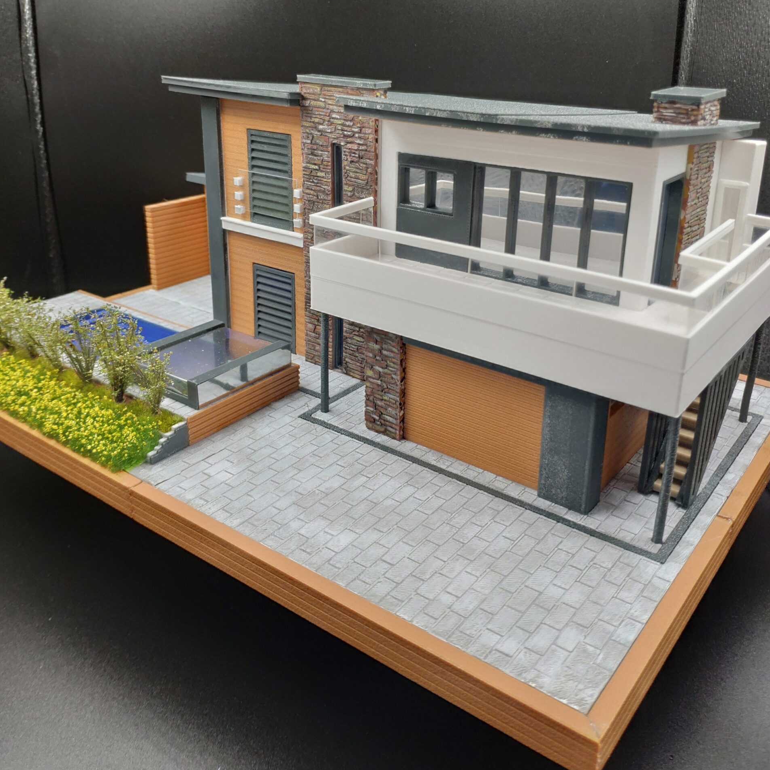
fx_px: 629
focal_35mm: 25
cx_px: 388
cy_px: 279
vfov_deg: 61.9
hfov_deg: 62.9
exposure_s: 1/100
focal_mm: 4.22
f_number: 1.8
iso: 230
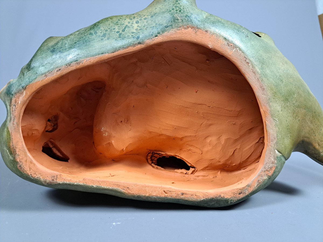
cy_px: 121
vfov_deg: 56.8
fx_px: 224
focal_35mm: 24
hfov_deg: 71.6
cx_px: 162
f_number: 1.8
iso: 400
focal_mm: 5.23
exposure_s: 1/33
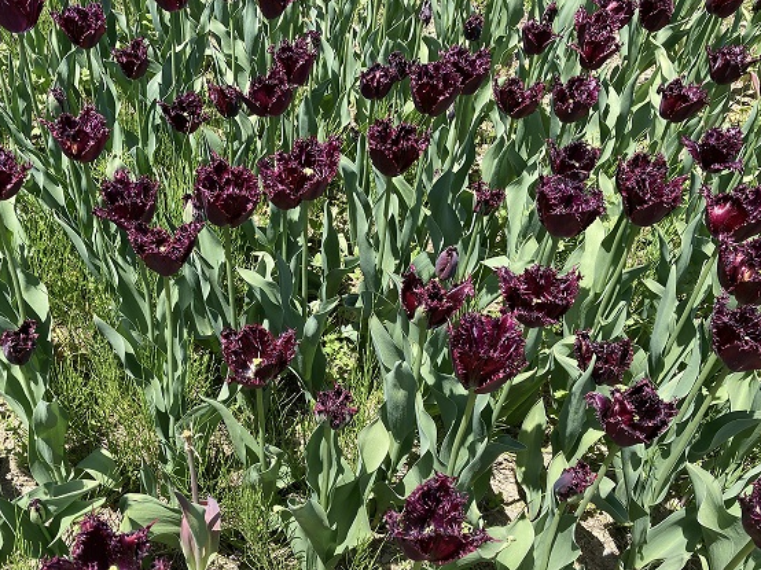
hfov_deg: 52.4
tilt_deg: -43.5
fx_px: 769
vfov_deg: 40.4
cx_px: 312
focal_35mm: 35
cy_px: 352
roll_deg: -4.4
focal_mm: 3.99
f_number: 1.8
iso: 20
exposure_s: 1/716
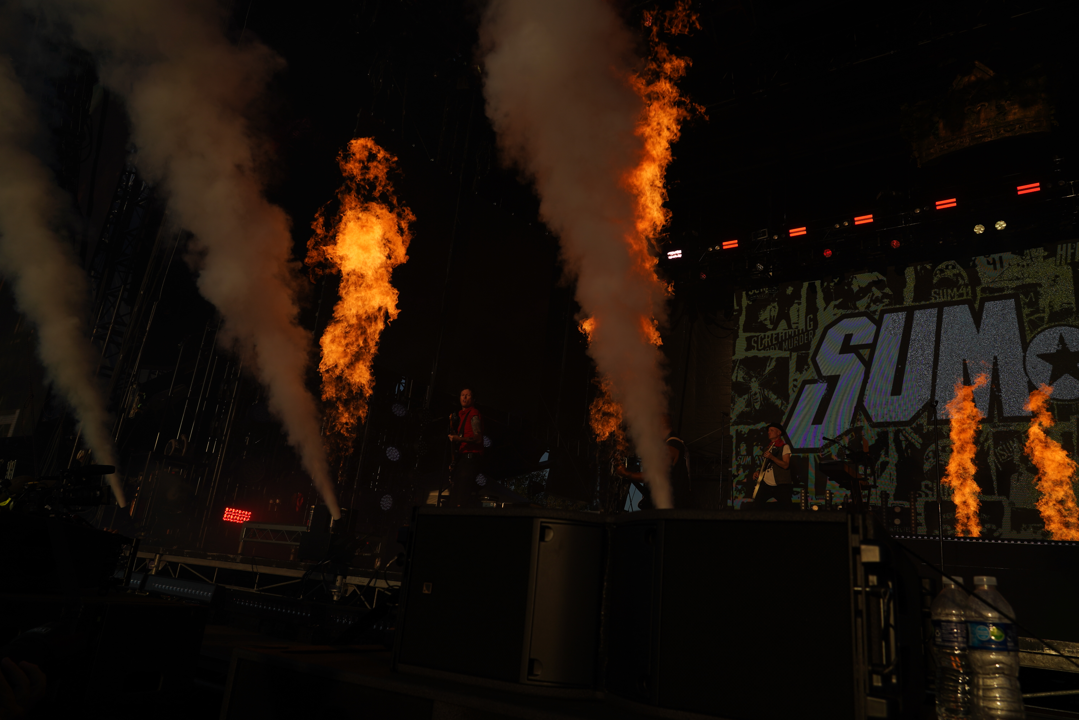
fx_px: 719
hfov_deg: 73.7
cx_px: 540
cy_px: 360
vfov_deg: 53.1
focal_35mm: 24
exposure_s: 1/1000
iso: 100
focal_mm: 24
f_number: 8
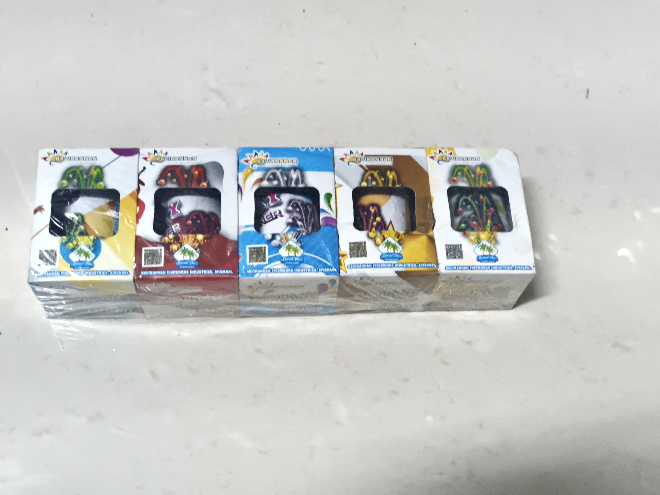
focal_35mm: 50
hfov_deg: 38.2
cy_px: 248
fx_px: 953
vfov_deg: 29.1
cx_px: 330
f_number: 1.85
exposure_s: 1/60
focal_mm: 7.1
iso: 6400
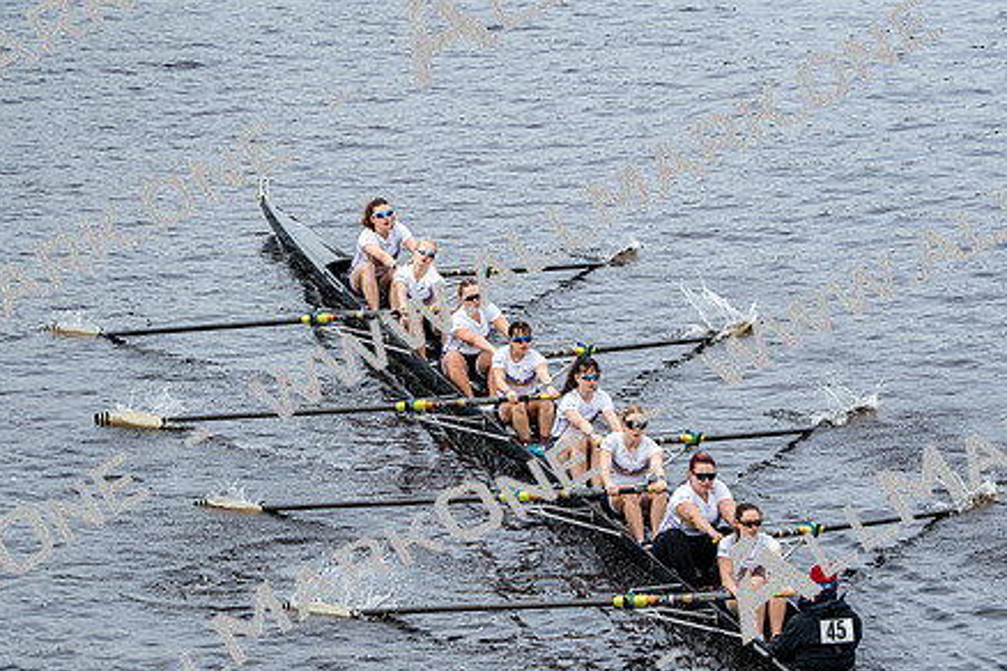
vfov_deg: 5.2
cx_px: 533
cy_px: 426
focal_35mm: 265
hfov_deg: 7.8
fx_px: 7412
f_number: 2.8
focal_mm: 200
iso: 250
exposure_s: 1/2000
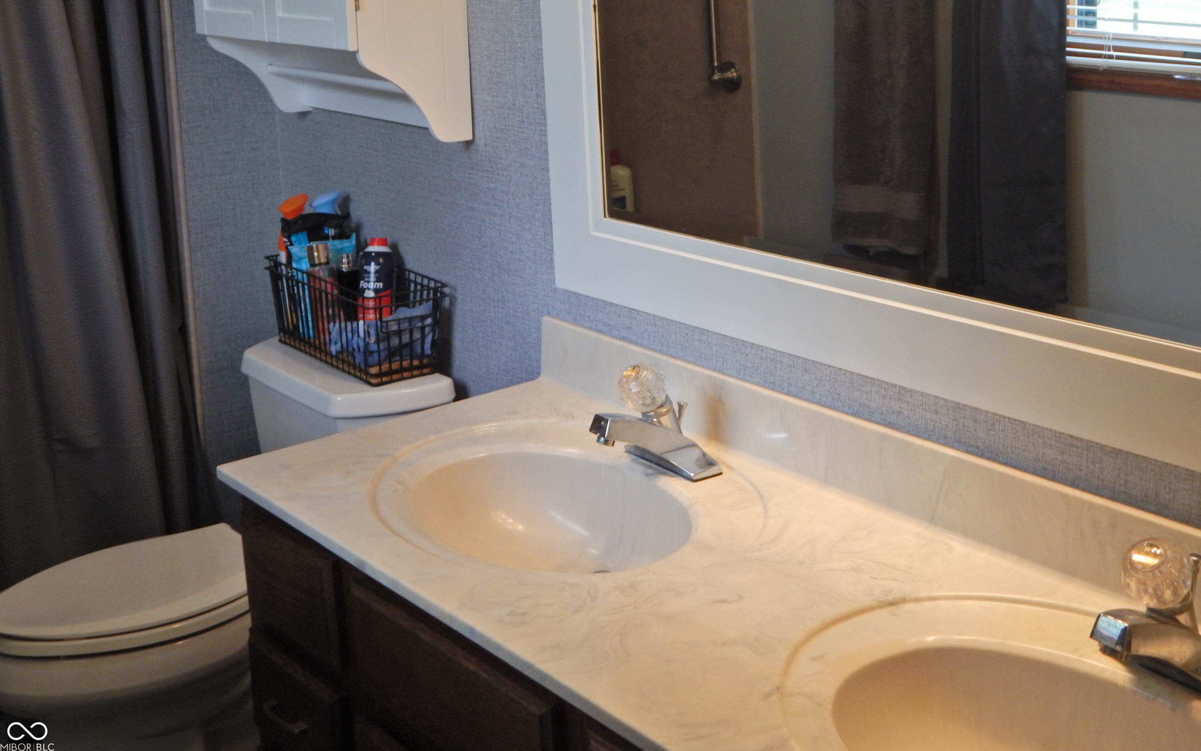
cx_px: 698
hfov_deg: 45.1
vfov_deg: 28.9
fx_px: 1440
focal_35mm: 44
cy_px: 229
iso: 160
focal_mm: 6.1
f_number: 3.3
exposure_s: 1/30
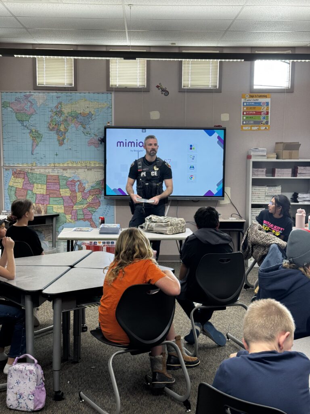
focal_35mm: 48
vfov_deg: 39.7
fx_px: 573
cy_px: 207
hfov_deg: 30.3
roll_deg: -0.2
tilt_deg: -5.6
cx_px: 155
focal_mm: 6.76
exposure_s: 1/60
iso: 50
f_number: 1.78
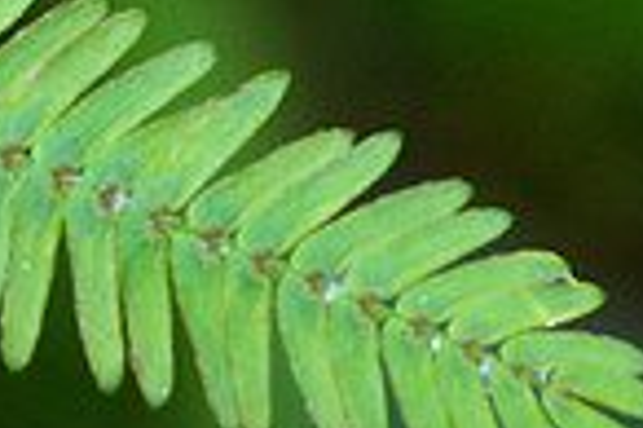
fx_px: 10633
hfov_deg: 3.4
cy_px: -254
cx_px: -515
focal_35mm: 596
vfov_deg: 2.3
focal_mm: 100
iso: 800
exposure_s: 1/125
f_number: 7.1
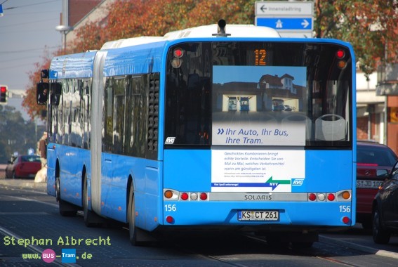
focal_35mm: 300
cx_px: 199
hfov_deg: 6.9
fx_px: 3322
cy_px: 134
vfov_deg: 4.6
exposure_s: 1/500
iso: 250
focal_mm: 200
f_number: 6.3
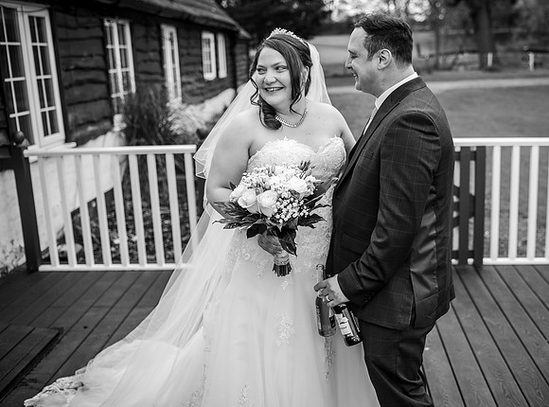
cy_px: 190
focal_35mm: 40
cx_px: 325
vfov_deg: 35.7
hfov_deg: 46.7
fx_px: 632
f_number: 2.5
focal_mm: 35
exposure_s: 1/1250
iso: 100
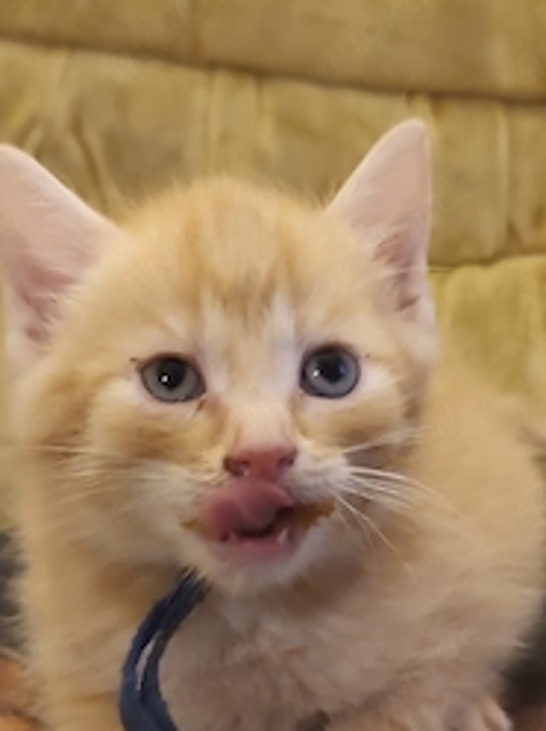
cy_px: 505
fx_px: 1560
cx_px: 299
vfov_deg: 26.2
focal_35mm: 74
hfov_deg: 19.8
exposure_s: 1/25
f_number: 1.65
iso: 1600
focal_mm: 6.19
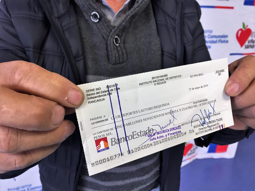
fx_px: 214
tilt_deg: -23.9
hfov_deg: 61.7
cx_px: 128
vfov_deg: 48.2
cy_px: 96
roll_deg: -2.2
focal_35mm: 29
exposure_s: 1/33
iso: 50
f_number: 2.2
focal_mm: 4.15
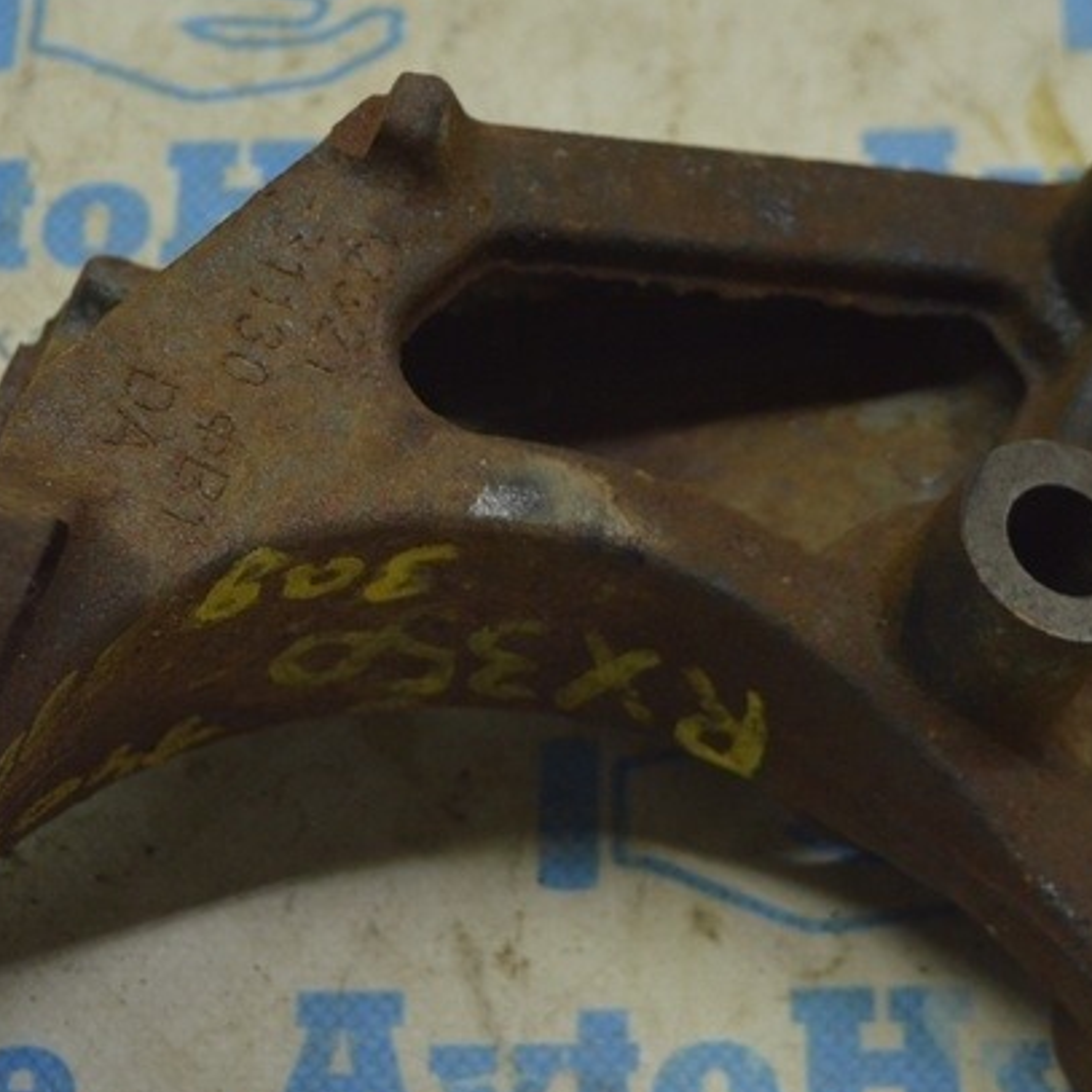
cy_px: 500
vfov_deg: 16.0
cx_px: 483
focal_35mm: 109
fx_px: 3890
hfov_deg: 16.0
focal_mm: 34
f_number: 5.6
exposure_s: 1/40
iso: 400
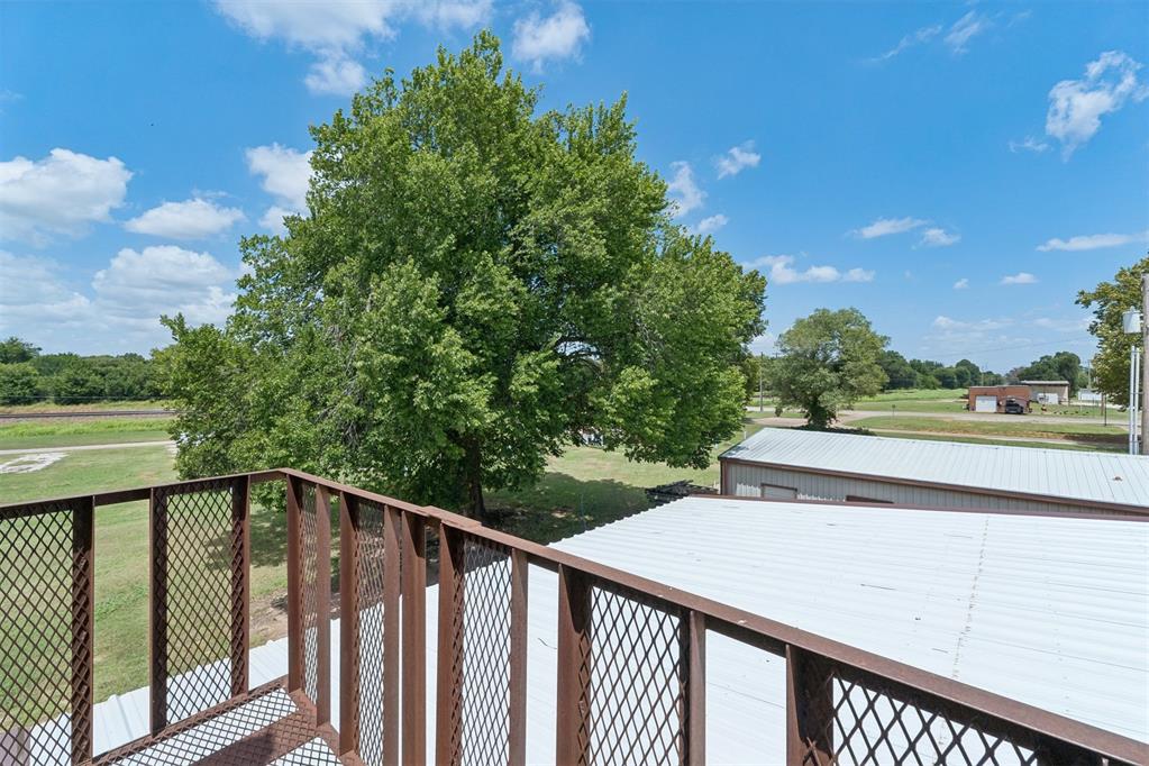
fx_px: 479
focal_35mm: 15
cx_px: 574
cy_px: 383
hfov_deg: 100.4
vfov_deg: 77.3
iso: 200
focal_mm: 10
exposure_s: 1/2000
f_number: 7.1
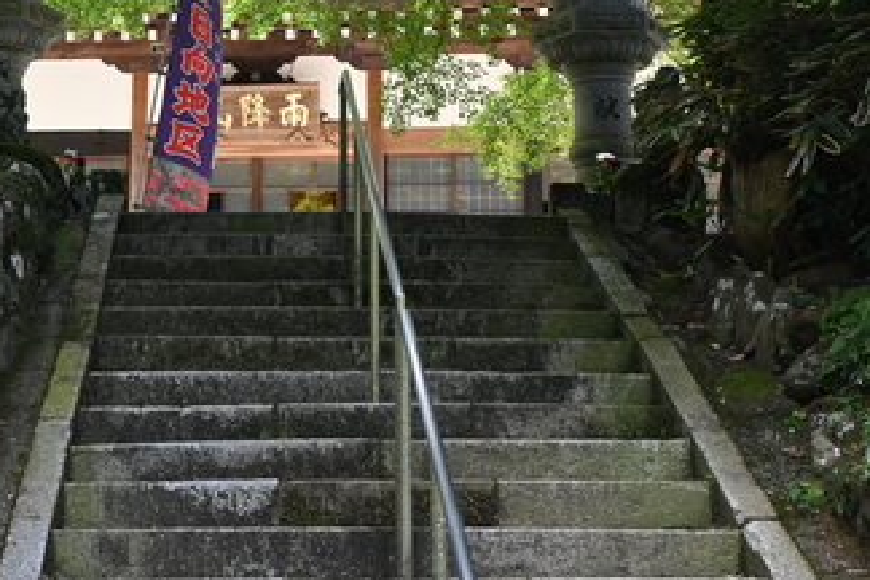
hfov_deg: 22.7
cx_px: 274
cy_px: 12
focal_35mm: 89
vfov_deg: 15.1
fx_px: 2151
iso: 320
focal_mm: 30
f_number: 8
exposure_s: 1/80
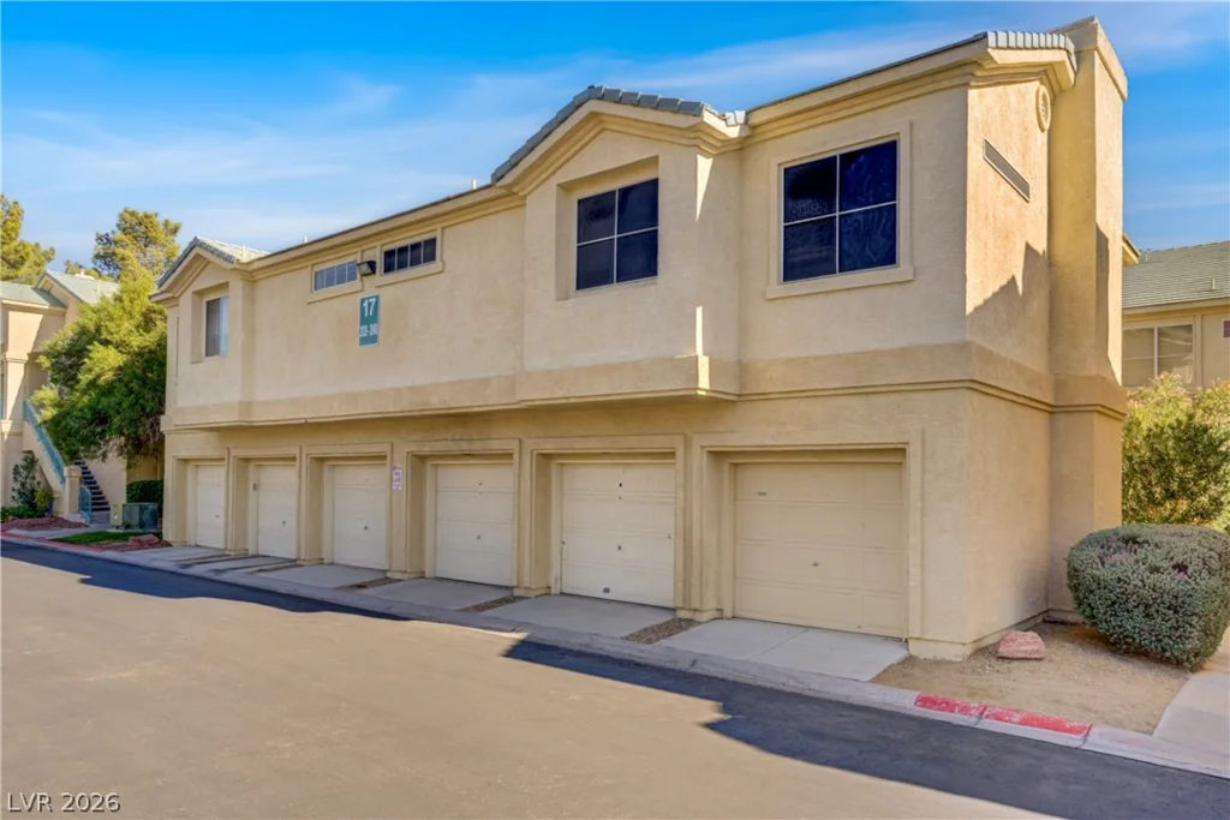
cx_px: 615
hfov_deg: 73.7
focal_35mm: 24
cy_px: 410
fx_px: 820
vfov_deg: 53.1
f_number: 8
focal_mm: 24
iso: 400
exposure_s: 1/500
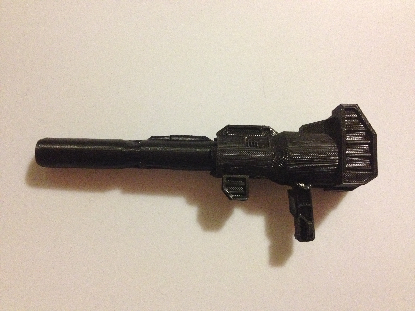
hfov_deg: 52.6
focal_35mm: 35
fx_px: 420
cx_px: 208
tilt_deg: -86.6
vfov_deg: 40.7
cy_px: 156
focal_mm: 4.28
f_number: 2.4
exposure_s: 1/15
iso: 500
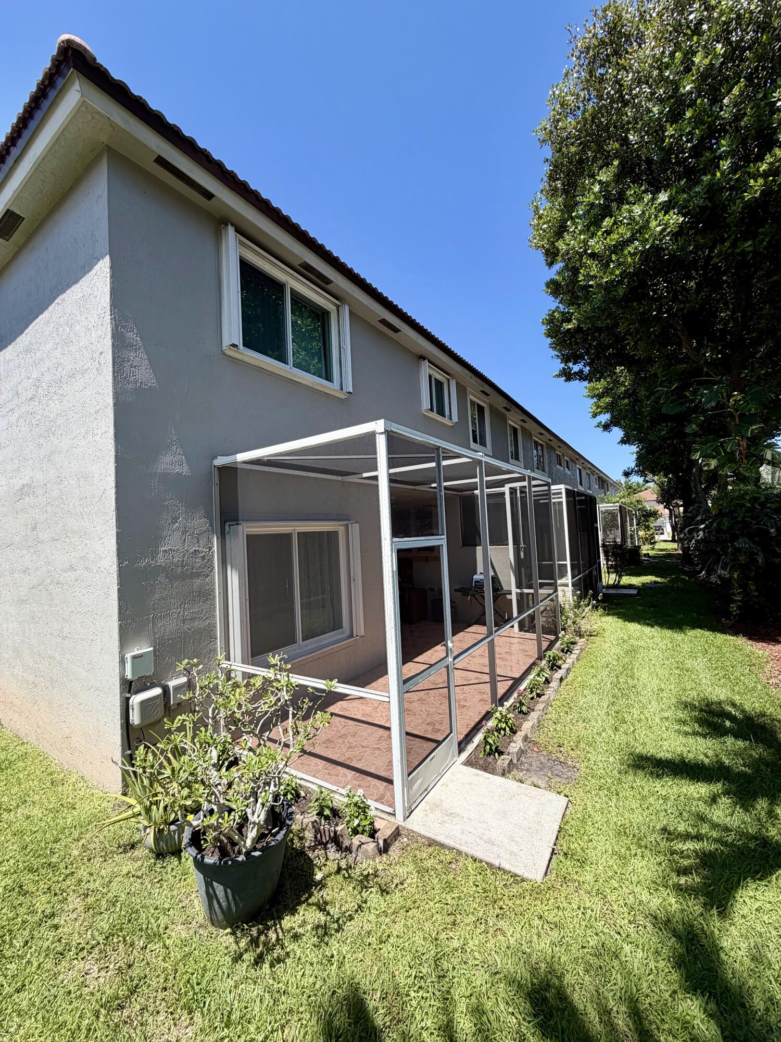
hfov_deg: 85.7
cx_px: 390
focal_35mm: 14
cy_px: 521
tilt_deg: +1.0
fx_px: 421
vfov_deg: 102.1
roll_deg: +2.6
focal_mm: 2.22
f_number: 2.2
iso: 40
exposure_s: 1/770
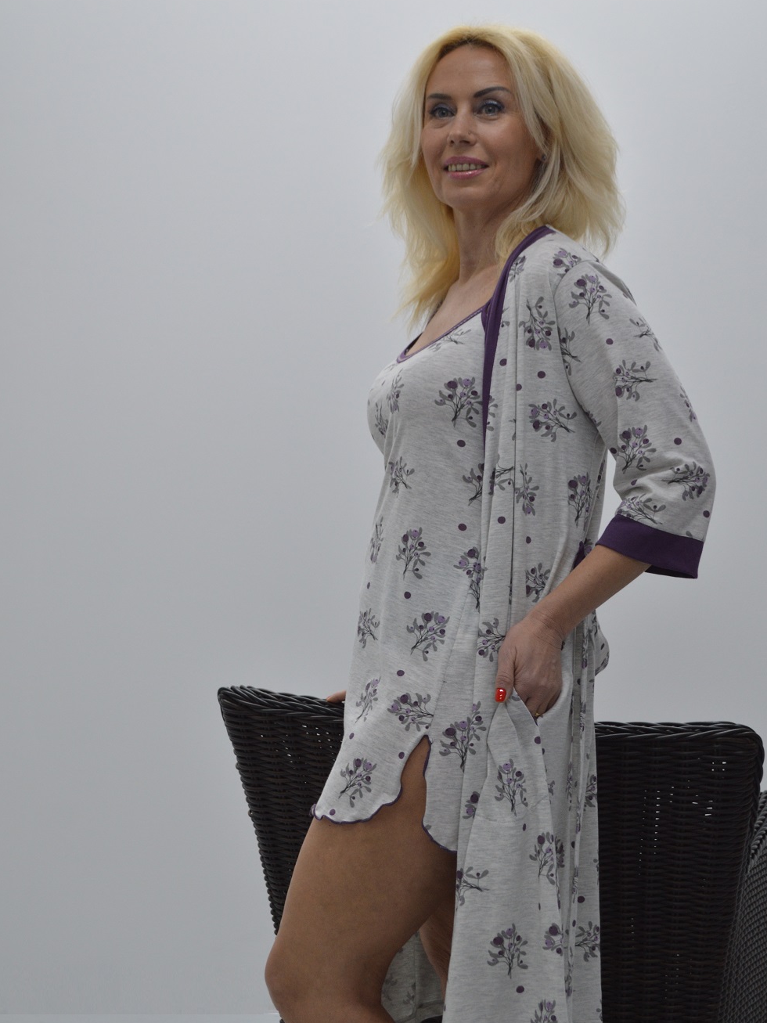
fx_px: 1862
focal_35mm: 63
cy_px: 564
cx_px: 388
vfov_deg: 30.7
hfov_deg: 23.3
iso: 400
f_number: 5
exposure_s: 1/80
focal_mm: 38
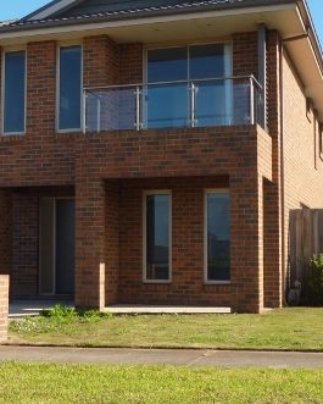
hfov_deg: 22.3
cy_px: 197
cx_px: 79
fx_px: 812
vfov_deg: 27.9
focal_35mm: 68
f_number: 3.5
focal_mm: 6.4
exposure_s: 1/500
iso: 100
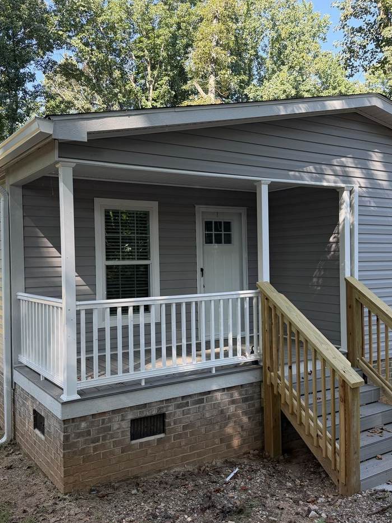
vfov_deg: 55.4
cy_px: 269
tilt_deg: -0.2
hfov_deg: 42.9
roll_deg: +1.0
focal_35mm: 33
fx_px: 498
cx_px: 197
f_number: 1.78
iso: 100
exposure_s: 1/356
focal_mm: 6.76
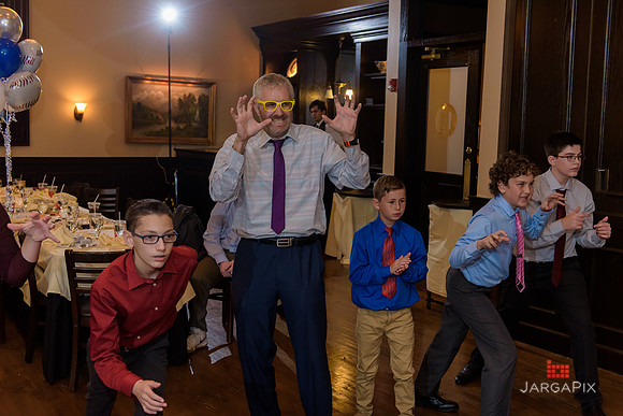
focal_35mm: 42
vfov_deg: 31.9
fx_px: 727
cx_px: 312
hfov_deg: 46.4
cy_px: 208
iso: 1600
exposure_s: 1/125
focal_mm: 42
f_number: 3.2
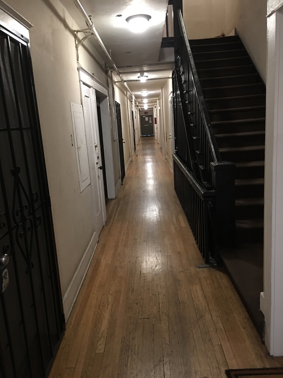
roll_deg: +3.5
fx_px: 316
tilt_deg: -11.9
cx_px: 142
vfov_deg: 61.7
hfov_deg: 48.2
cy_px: 189
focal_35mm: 29
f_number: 2.2
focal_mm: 4.15
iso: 64
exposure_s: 1/4
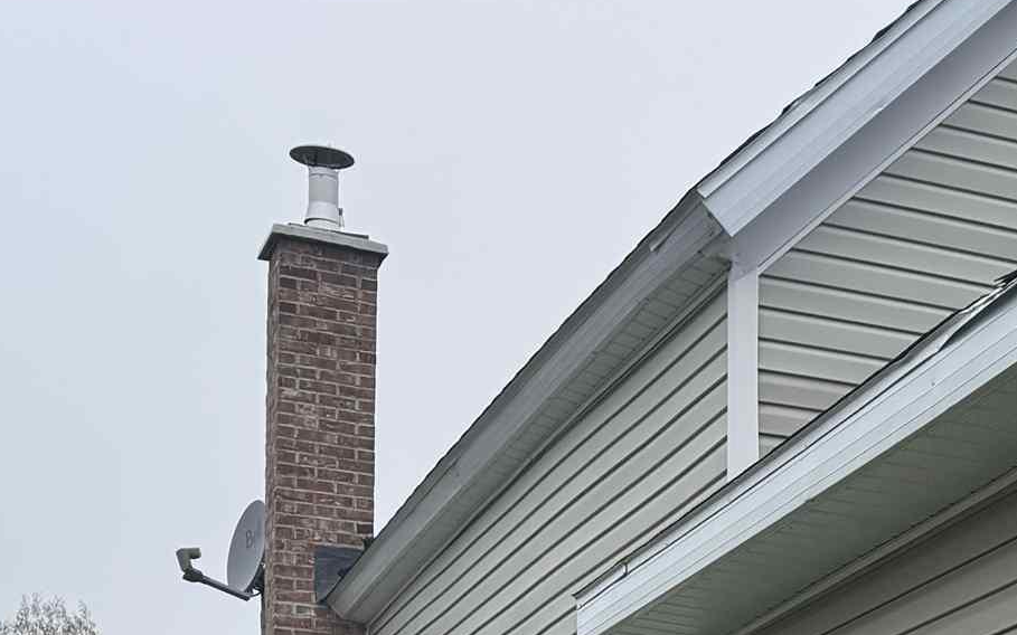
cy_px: 1022
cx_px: 1258
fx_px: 2383
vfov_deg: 14.0
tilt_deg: +2.8
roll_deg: -0.1
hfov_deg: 22.1
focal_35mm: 86
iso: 80
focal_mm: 6.76
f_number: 1.78
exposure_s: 1/925
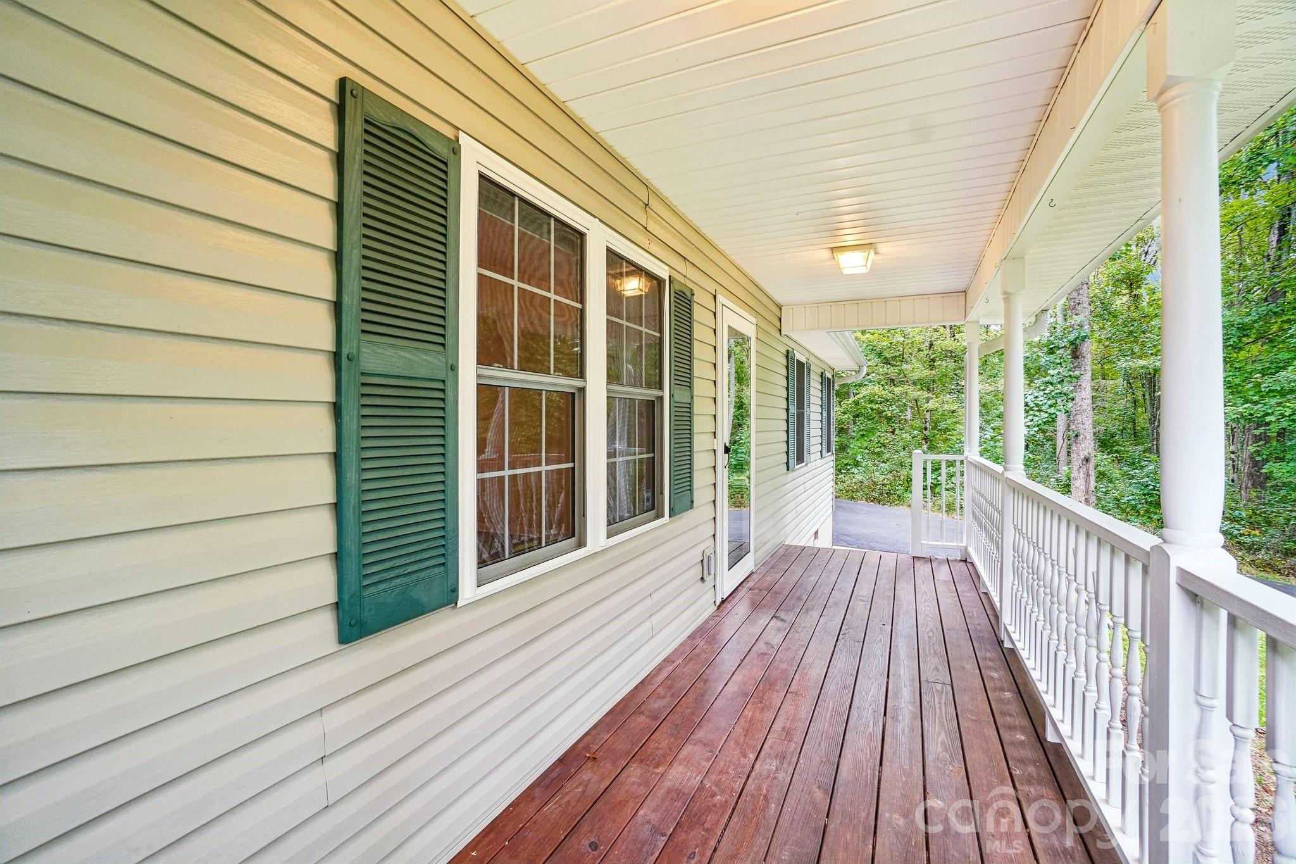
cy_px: 432
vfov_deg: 77.3
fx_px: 540
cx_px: 648
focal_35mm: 15
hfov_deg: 100.4
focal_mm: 10
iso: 400
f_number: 8
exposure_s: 1/30
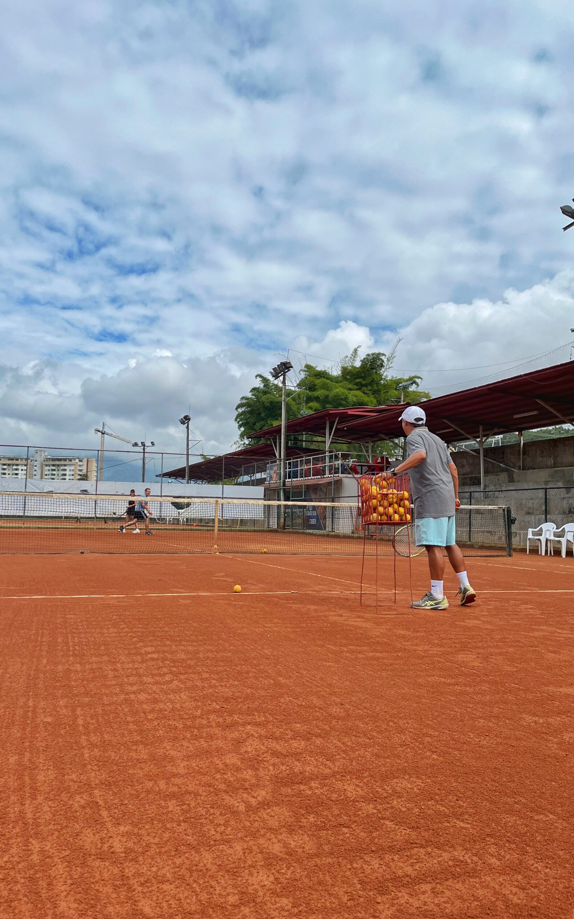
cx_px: 256
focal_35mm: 28
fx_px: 701
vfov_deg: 66.5
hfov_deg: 44.5
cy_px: 456
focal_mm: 5.1
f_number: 1.6
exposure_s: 1/5076
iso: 50
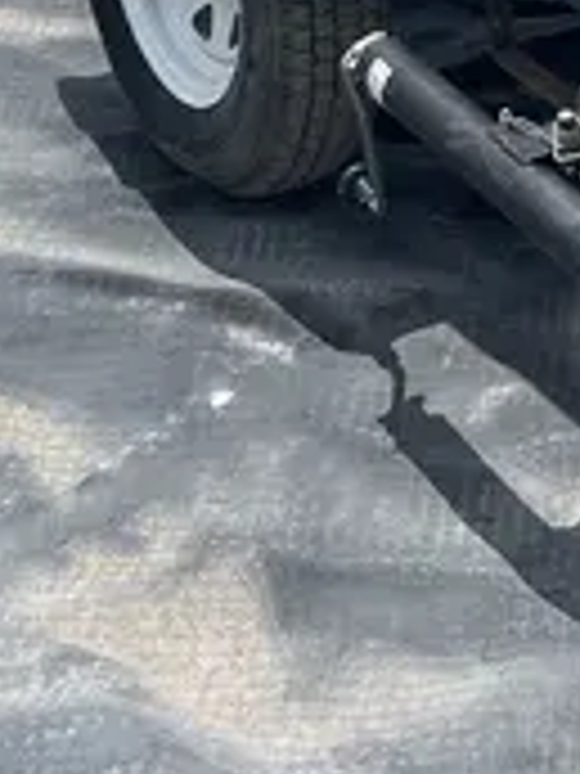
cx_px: 674
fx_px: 2480
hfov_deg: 13.0
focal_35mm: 111
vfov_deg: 15.0
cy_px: -682
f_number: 1.6
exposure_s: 1/5848
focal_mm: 5.1
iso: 50
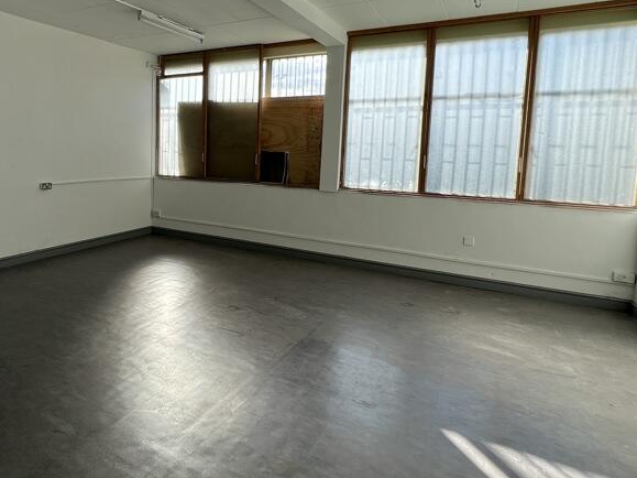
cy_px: 188
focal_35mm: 23
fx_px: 423
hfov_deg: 71.3
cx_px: 202
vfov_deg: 58.3
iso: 32
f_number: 1.8
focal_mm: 1.57
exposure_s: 1/407
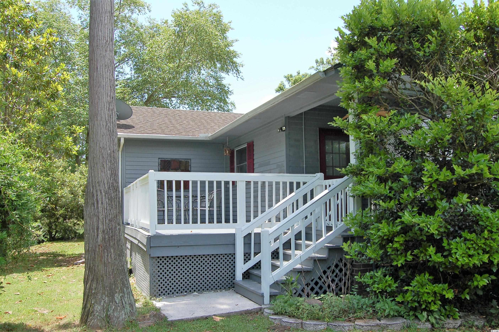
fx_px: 831
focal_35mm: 60
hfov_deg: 33.4
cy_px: 166
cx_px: 250
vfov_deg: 22.6
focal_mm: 40
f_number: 9
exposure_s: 1/320
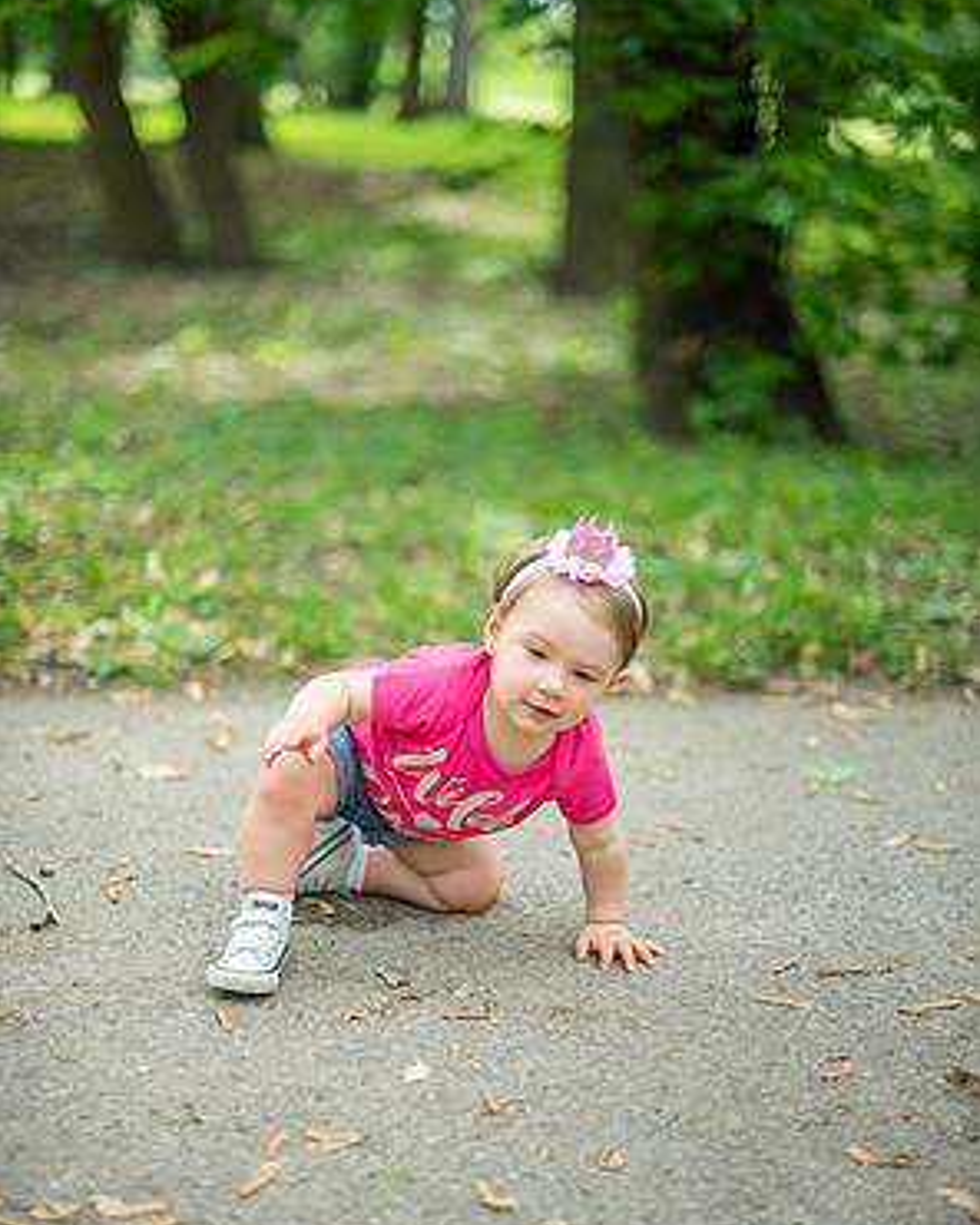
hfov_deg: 26.7
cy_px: 639
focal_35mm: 57
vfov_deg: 33.0
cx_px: 490
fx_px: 2067
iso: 250
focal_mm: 50
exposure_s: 1/3200
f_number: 1.4
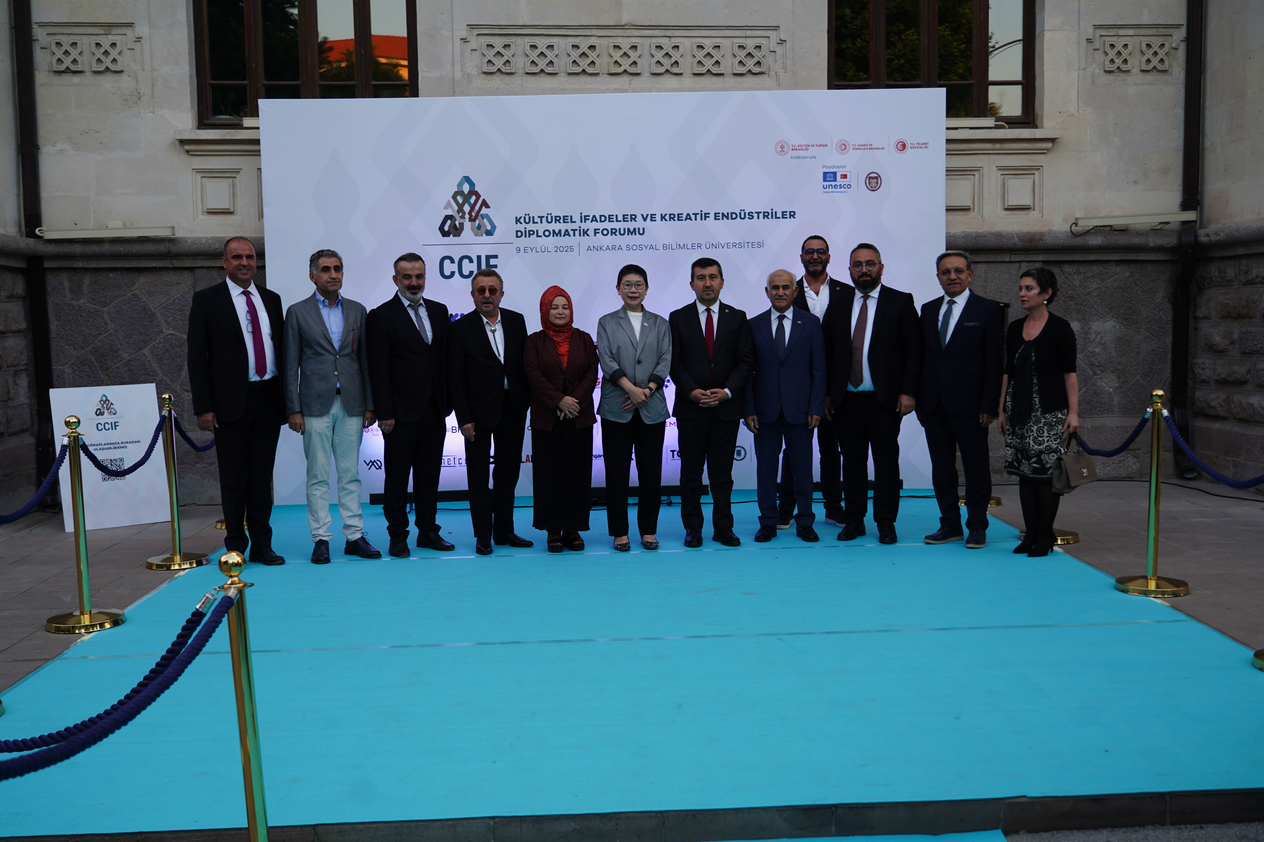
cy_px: 421
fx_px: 1264
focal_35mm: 36
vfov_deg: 36.9
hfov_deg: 53.1
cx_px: 632
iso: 200
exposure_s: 1/100
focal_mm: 36
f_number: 4
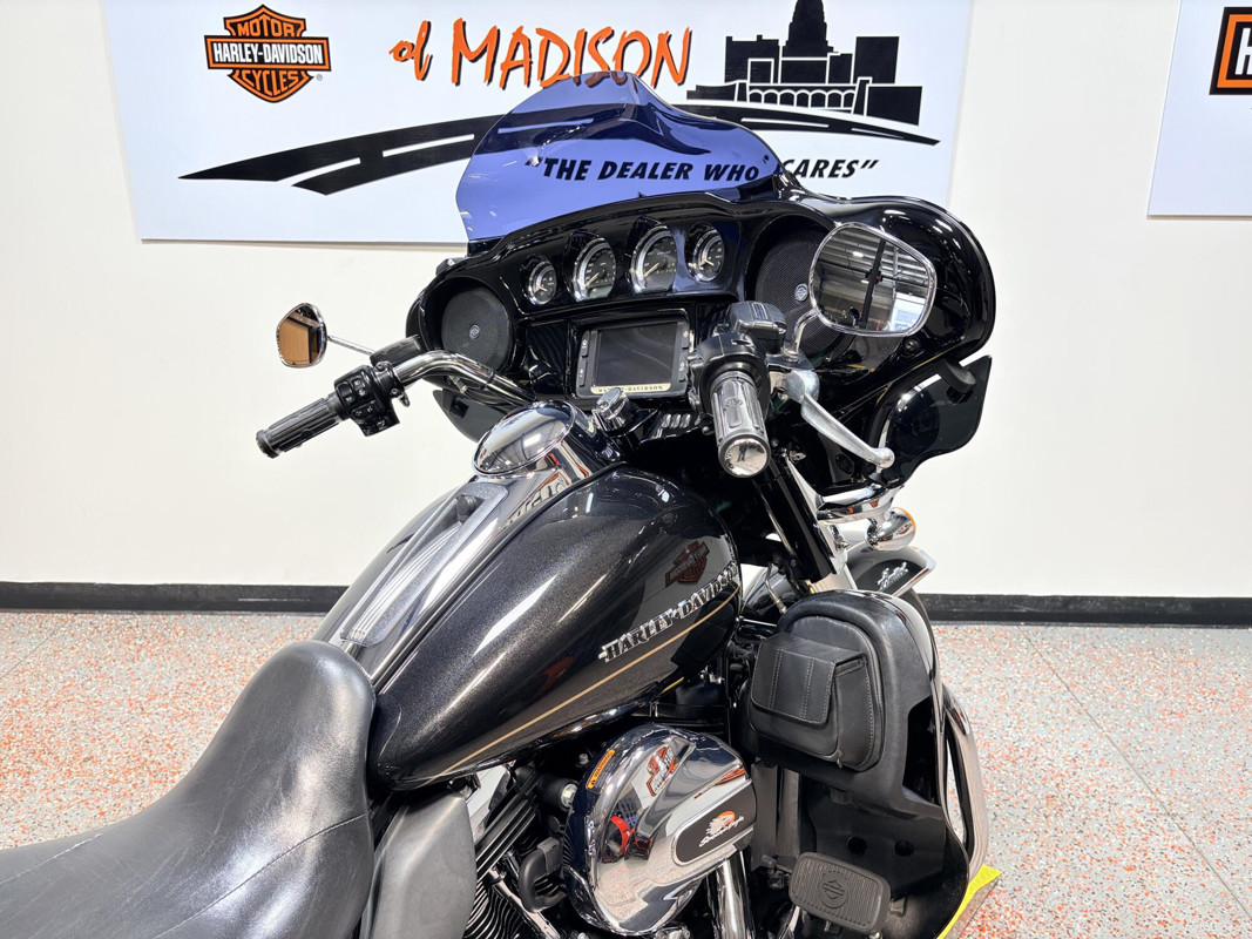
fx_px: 940
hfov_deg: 67.3
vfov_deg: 53.1
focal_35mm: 26
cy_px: 470
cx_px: 626
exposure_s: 1/120
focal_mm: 5.96
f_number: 1.6
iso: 50
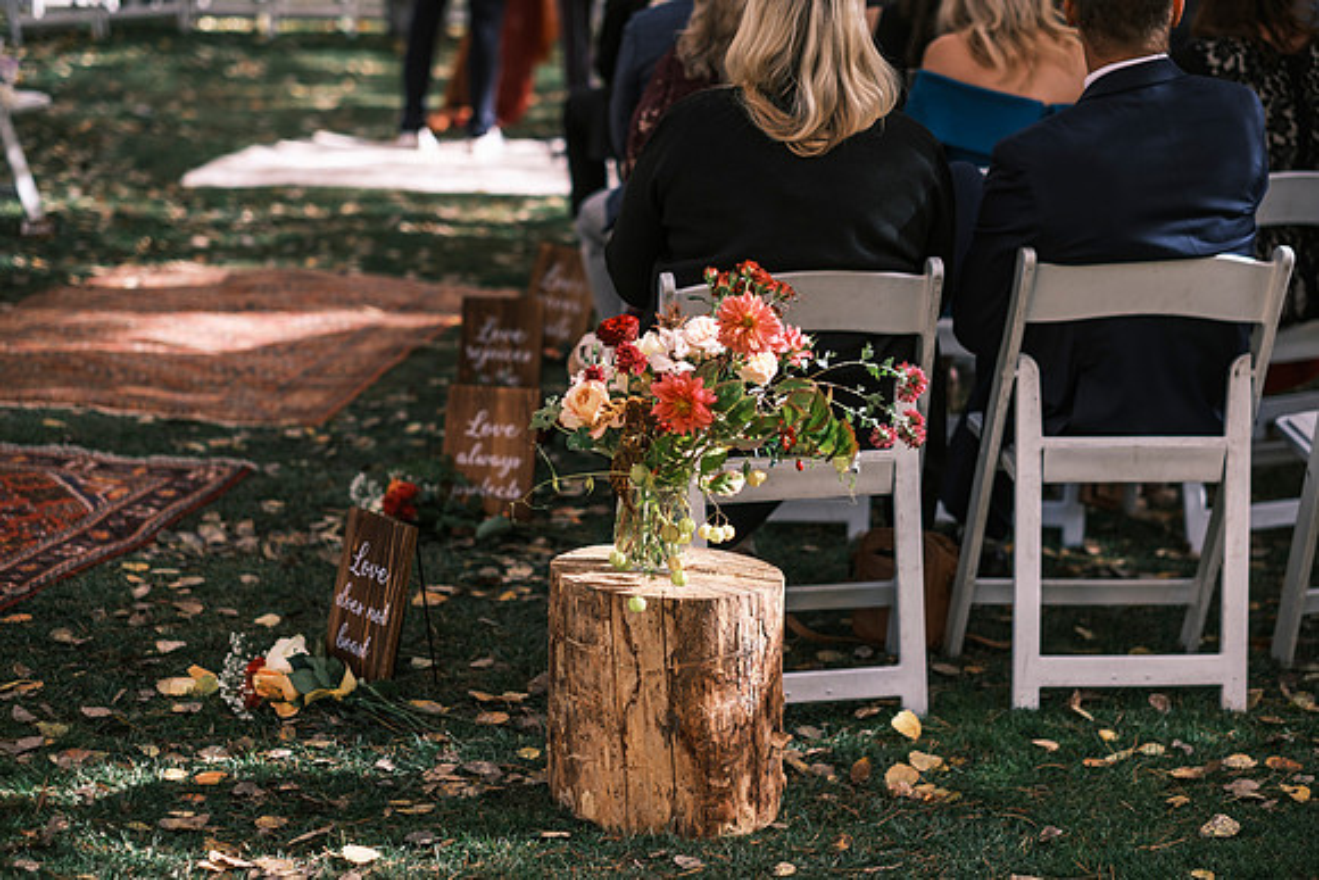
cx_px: 660
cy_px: 440
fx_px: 3078
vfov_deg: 16.3
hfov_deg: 24.2
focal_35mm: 84
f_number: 2
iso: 200
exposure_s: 1/2000
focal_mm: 56
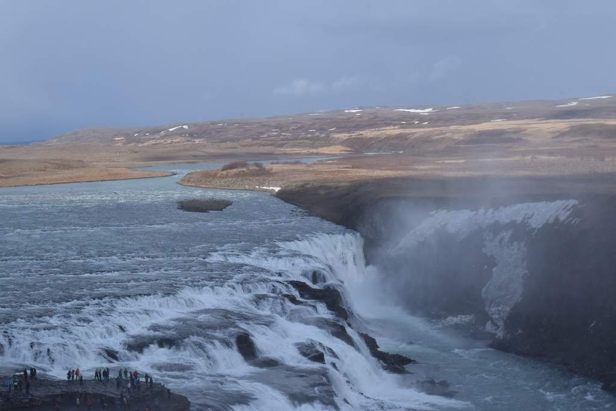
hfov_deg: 24.6
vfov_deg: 16.6
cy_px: 206
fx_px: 1412
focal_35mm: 82
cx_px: 308
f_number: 13
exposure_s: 1/640
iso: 640
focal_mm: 55
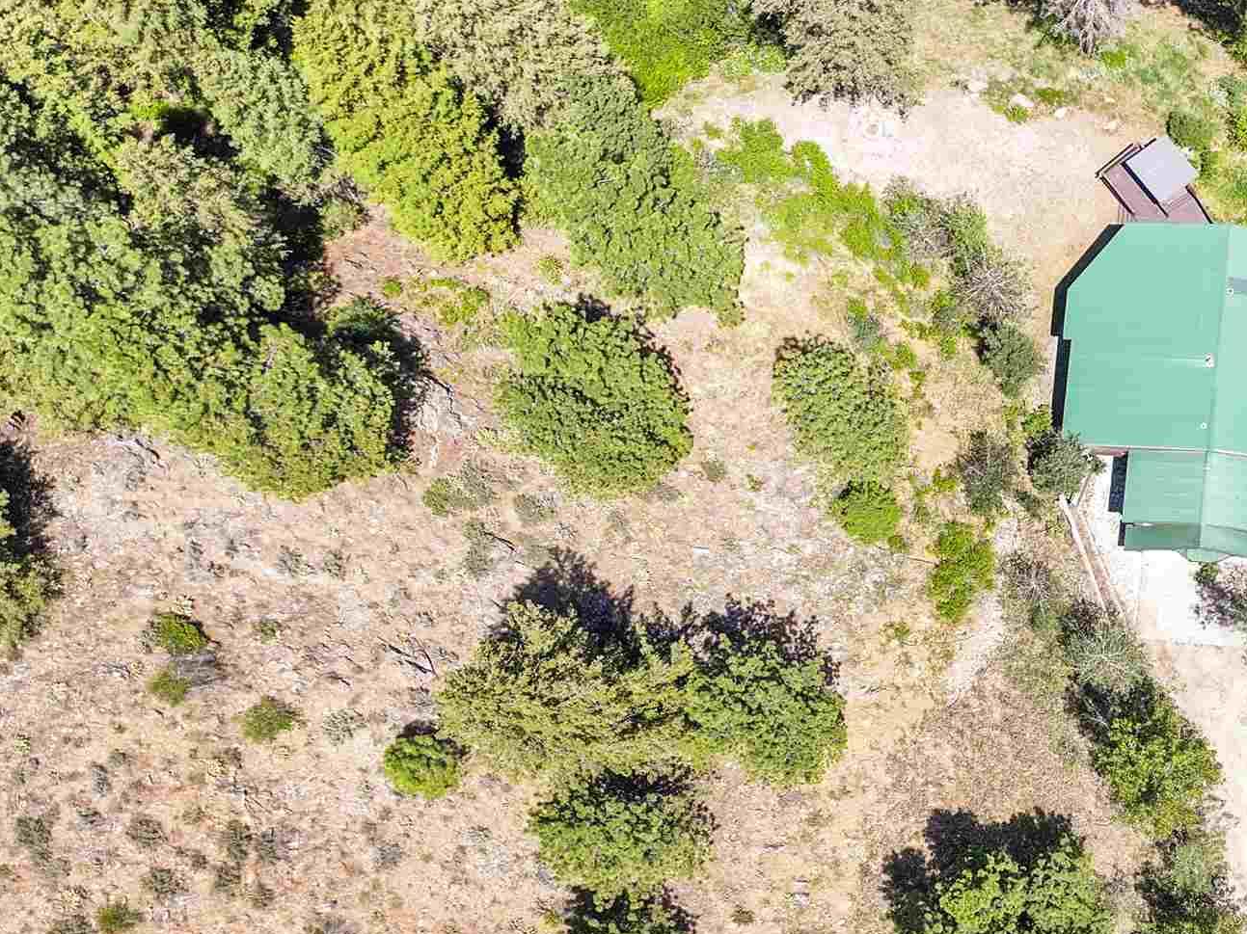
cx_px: 1249
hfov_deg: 31.3
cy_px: 660
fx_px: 2053
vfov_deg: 25.4
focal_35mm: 57
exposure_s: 1/1250
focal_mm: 12.29
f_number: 2.8
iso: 120
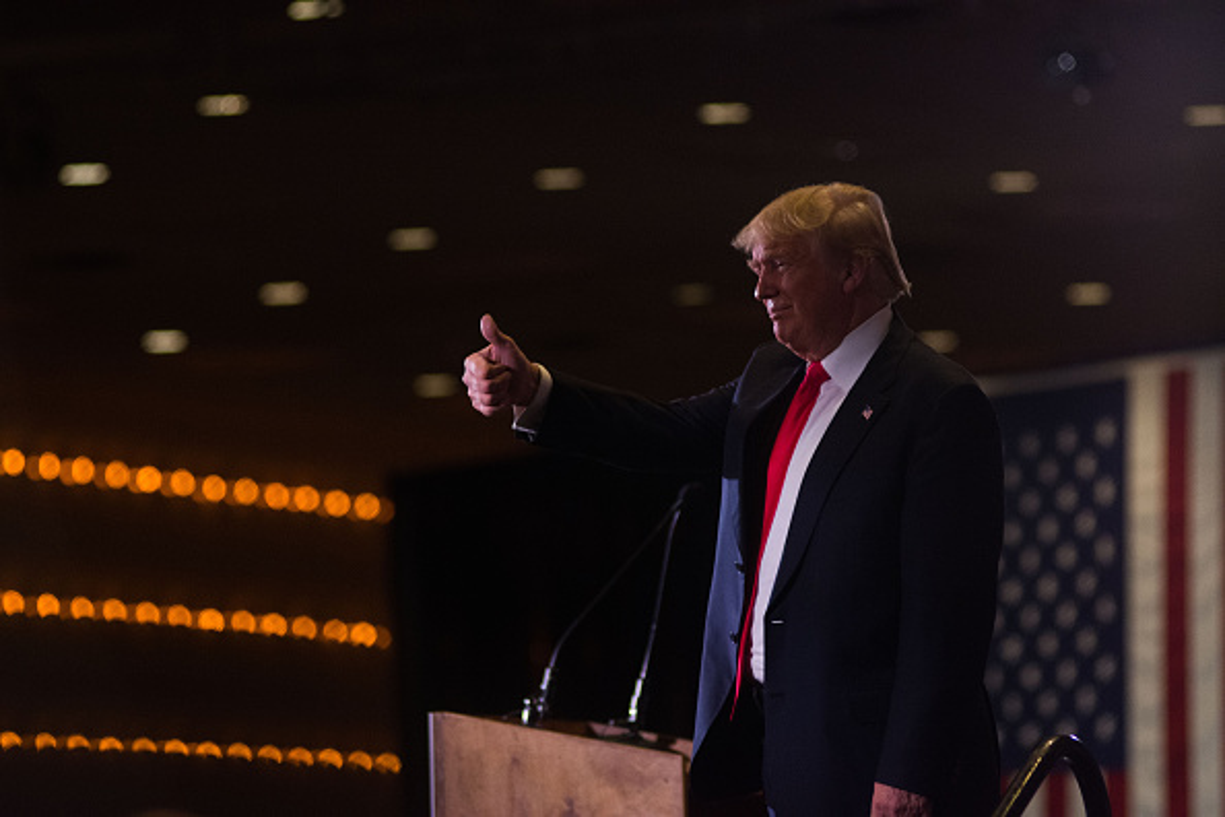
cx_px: 612
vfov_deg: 6.3
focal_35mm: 218
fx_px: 7400
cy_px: 408
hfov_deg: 9.5
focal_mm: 145
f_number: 3.2
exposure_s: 1/320
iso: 1600
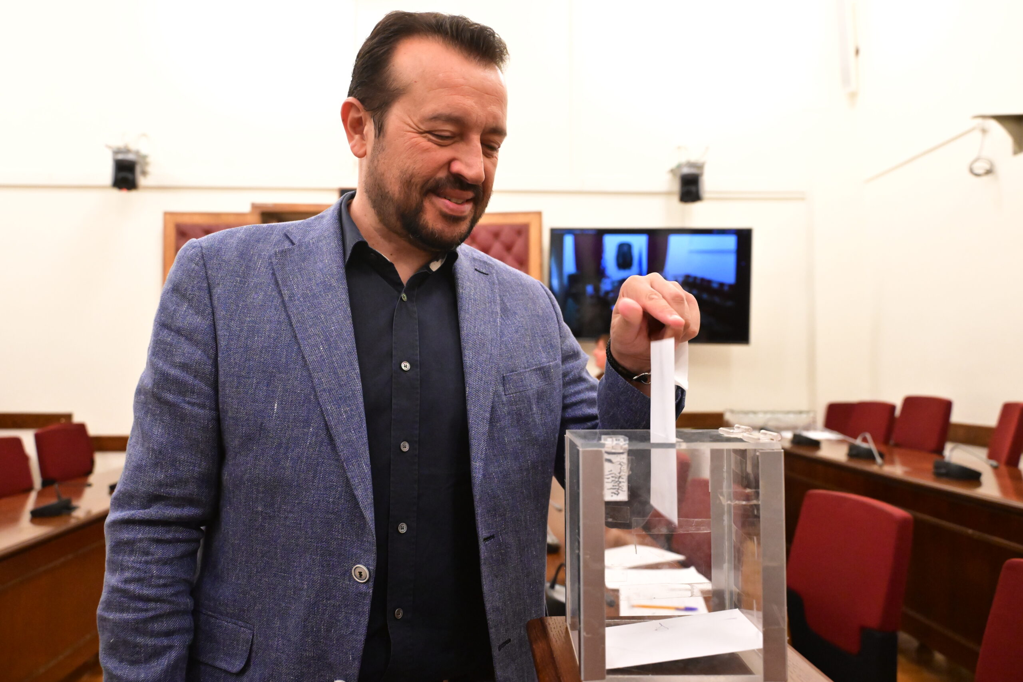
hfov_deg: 61.1
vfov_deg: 43.0
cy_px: 341
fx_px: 867
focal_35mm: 30
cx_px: 512
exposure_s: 1/200
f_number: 4.5
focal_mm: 30.5
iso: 8000
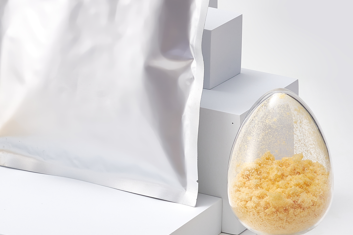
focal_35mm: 263
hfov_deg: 7.8
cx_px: 71
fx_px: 2579
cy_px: 31
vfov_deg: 5.2
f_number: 8
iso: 160
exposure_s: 1/160
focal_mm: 60
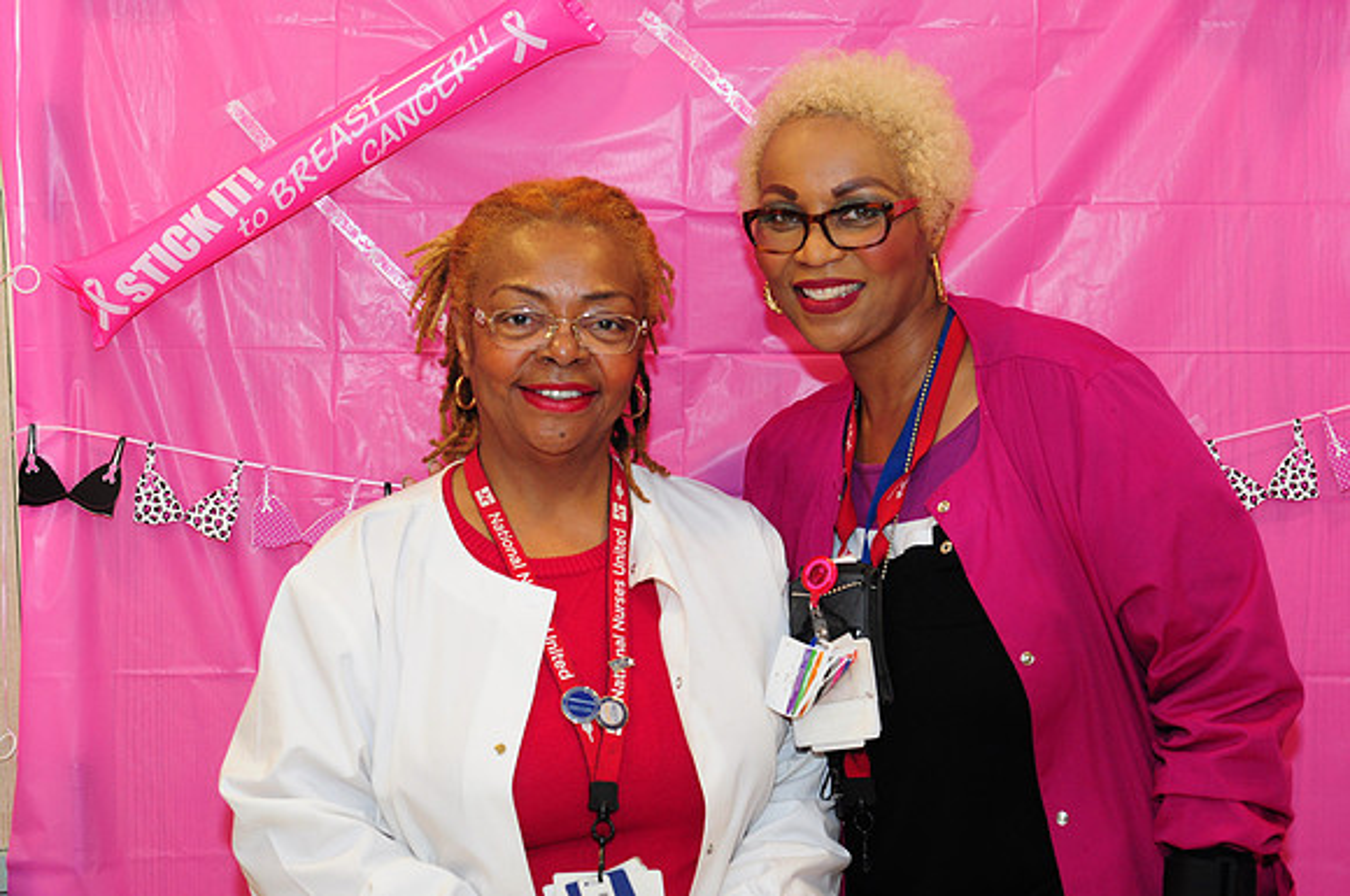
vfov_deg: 20.1
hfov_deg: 29.9
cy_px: 448
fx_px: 2528
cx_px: 675
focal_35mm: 68
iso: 640
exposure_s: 1/60
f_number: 5.6
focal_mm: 45
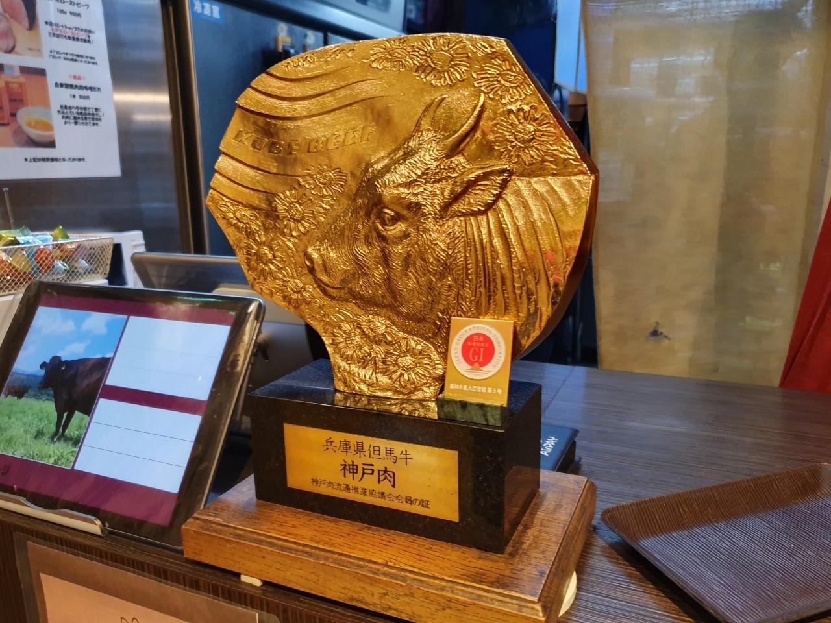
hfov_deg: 67.3
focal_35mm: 26
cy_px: 312
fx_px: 624
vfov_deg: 53.1
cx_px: 416
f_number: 1.5
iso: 250
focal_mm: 4.32
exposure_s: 1/60
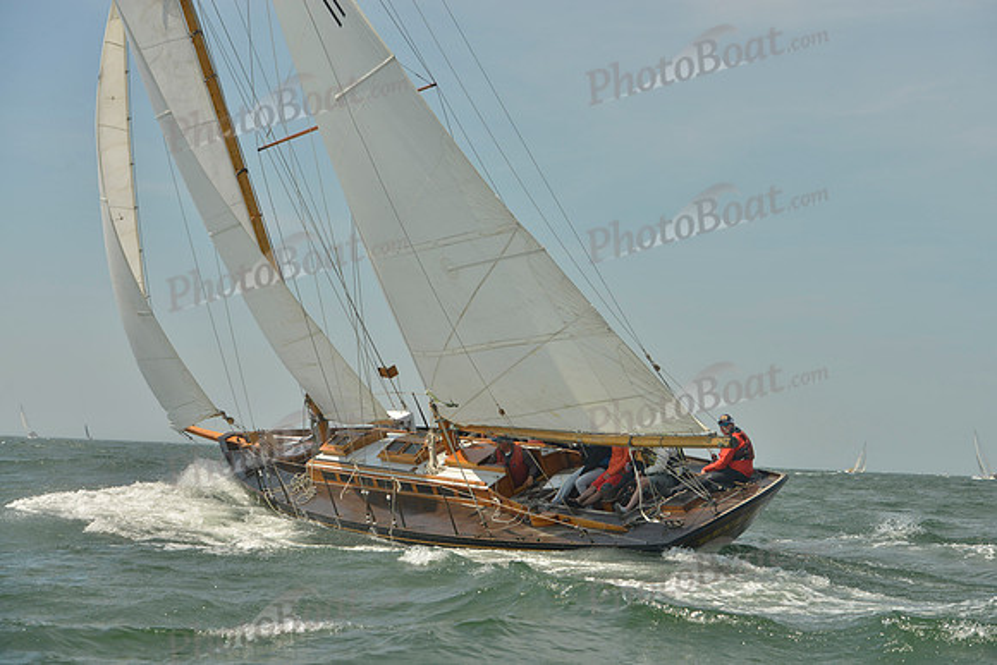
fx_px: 1939
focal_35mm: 70
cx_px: 498
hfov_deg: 28.8
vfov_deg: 19.5
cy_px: 332
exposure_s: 1/1250
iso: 200
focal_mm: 70
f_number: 7.1
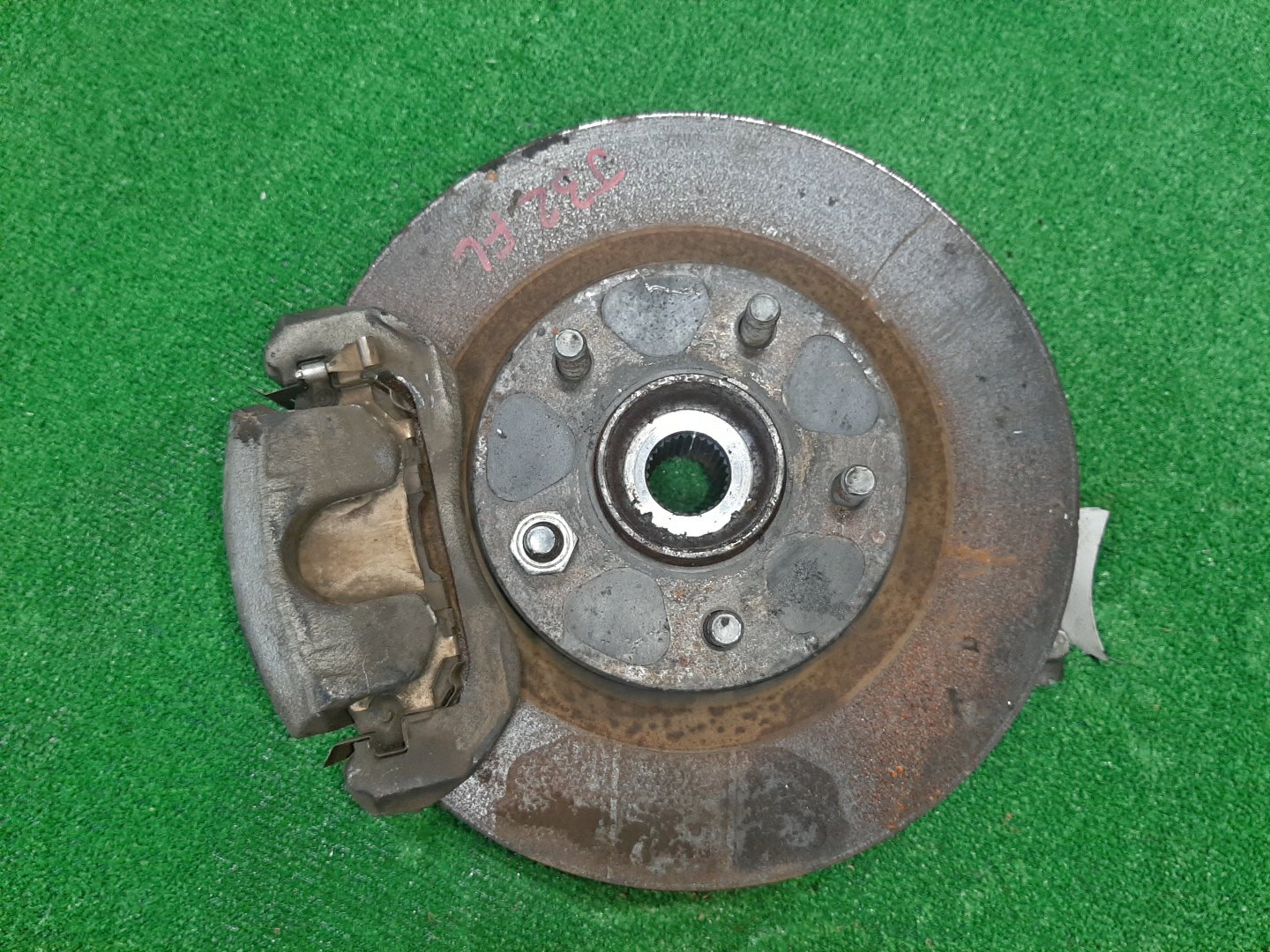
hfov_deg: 67.3
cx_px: 635
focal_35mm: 26
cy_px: 476
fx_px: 954
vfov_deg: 53.1
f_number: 1.7
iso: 152
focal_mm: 3.93
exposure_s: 1/50
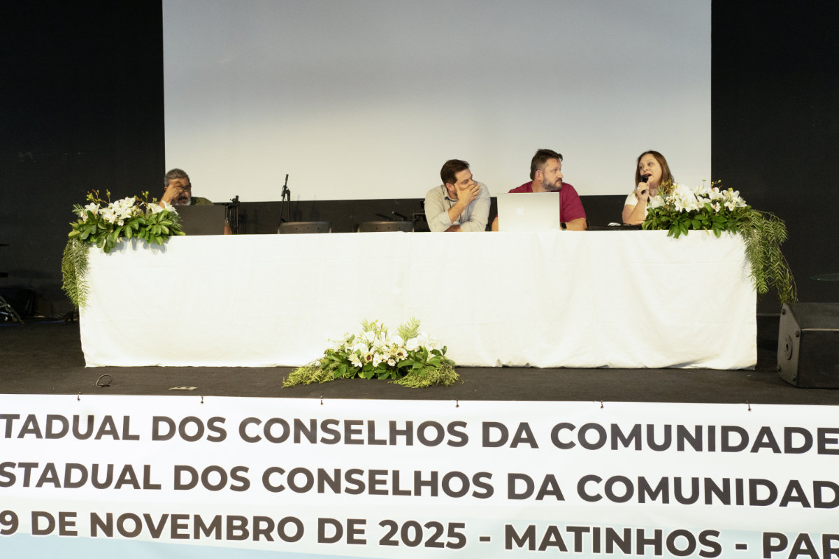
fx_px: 816
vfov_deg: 37.9
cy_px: 280
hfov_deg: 54.4
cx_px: 420
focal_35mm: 35
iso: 5000
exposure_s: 1/80
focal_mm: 35
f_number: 3.5
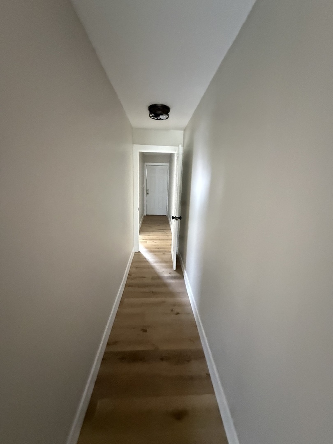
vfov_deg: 102.1
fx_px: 180
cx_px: 166
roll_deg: +2.1
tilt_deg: -15.2
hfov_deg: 85.7
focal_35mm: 14
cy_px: 222
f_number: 2.2
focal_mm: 2.22
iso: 1000
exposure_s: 1/60
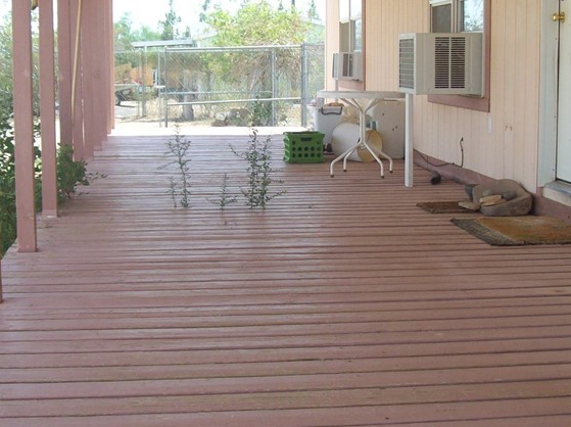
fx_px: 1088
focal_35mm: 66
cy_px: 196
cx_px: 271
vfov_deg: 22.2
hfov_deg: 29.4
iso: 80
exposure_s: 1/502
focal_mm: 6
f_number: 2.7
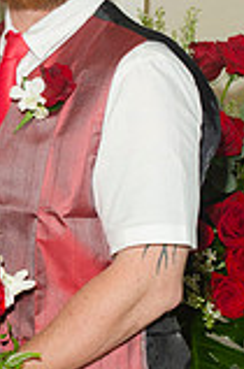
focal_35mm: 187
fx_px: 1914
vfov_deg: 11.0
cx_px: -84
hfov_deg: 7.2
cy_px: 169
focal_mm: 44
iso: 400
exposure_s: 1/250
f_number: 5.6
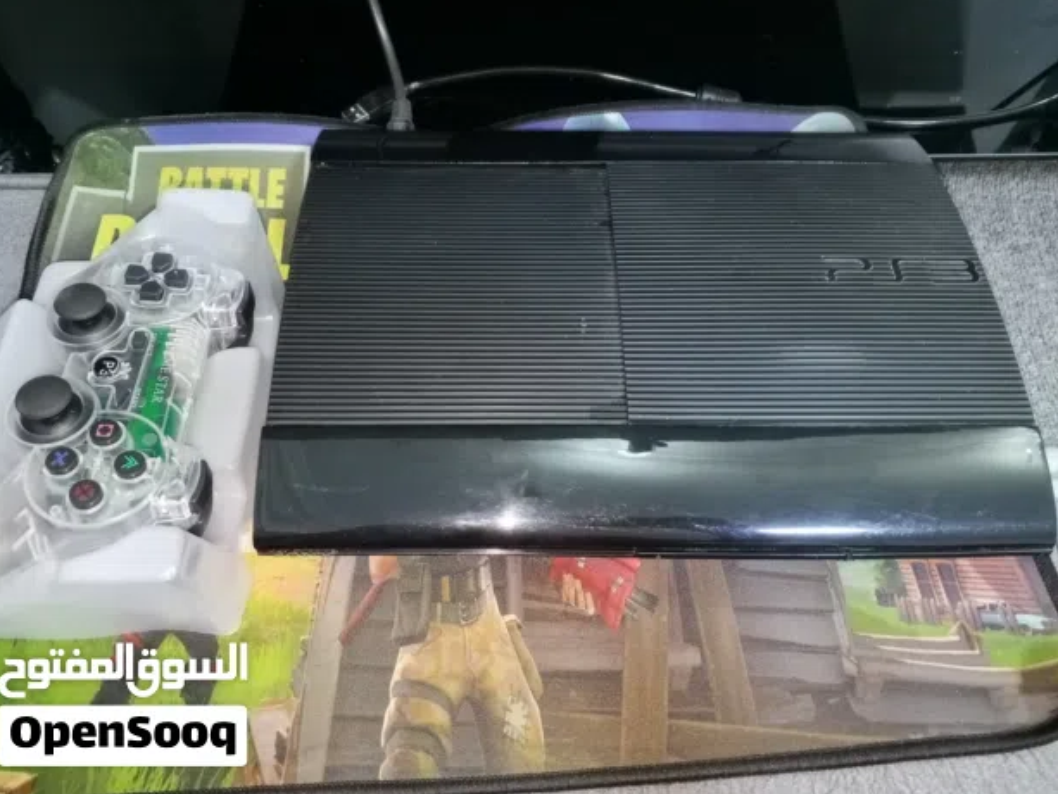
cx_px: 507
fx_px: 734
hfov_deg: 71.6
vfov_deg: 56.8
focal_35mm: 24
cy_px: 394
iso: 2450
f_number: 1.6
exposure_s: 1/33.3
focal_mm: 4.09
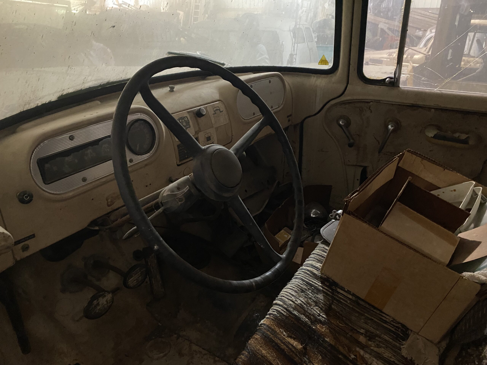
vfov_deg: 53.1
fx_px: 366
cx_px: 244
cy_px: 182
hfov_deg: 67.3
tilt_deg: -22.6
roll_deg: -2.3
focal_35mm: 26
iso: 1000
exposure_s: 1/30
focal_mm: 4.25
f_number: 1.8
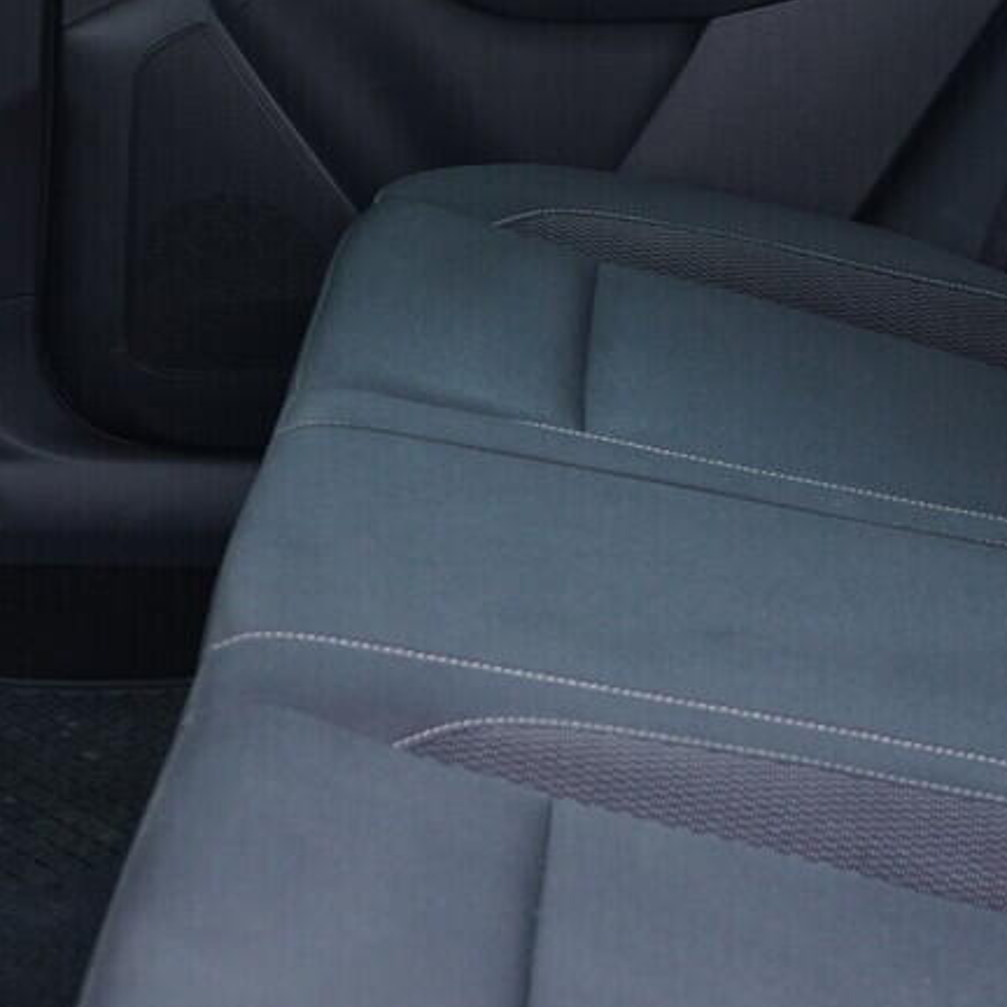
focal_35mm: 102
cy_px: 128
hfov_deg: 17.0
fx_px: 3357
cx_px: 632
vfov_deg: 16.9
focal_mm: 24
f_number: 2.8
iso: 640
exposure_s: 1/40
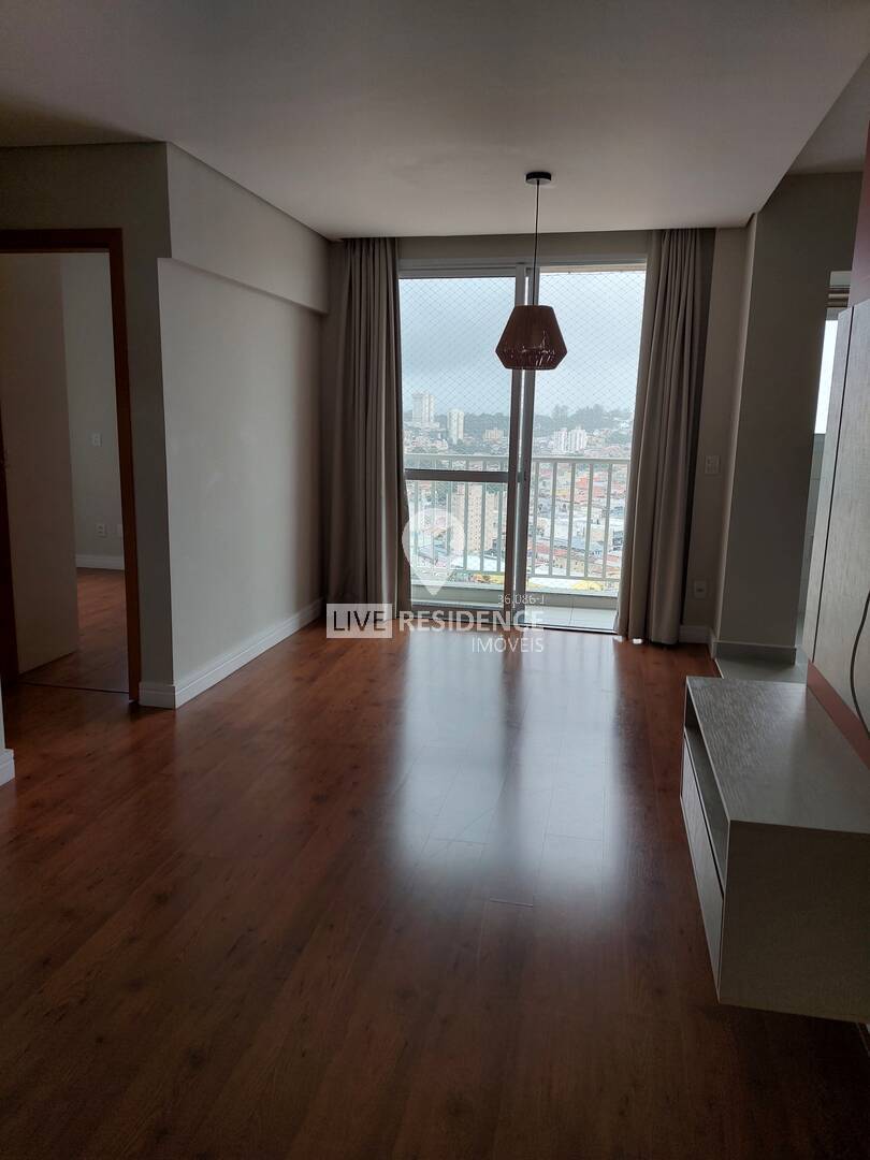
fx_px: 804
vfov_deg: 71.6
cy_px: 580
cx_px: 435
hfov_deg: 56.8
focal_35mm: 24
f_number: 1.8
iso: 40
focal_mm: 5.23
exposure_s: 1/159
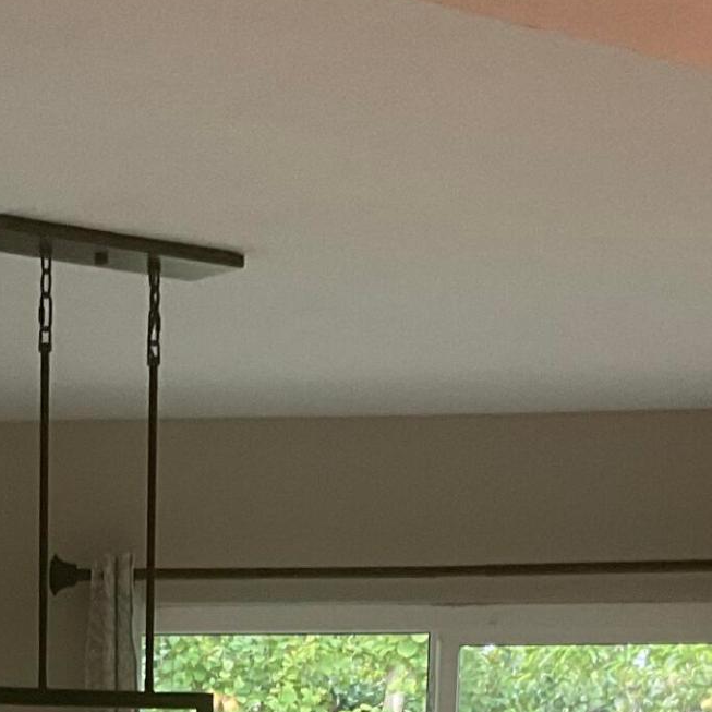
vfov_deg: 14.2
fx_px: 2630
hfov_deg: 15.0
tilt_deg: -7.8
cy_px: 1147
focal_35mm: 113
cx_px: -64
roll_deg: -1.4
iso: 50
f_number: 1.8
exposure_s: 1/60
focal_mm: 3
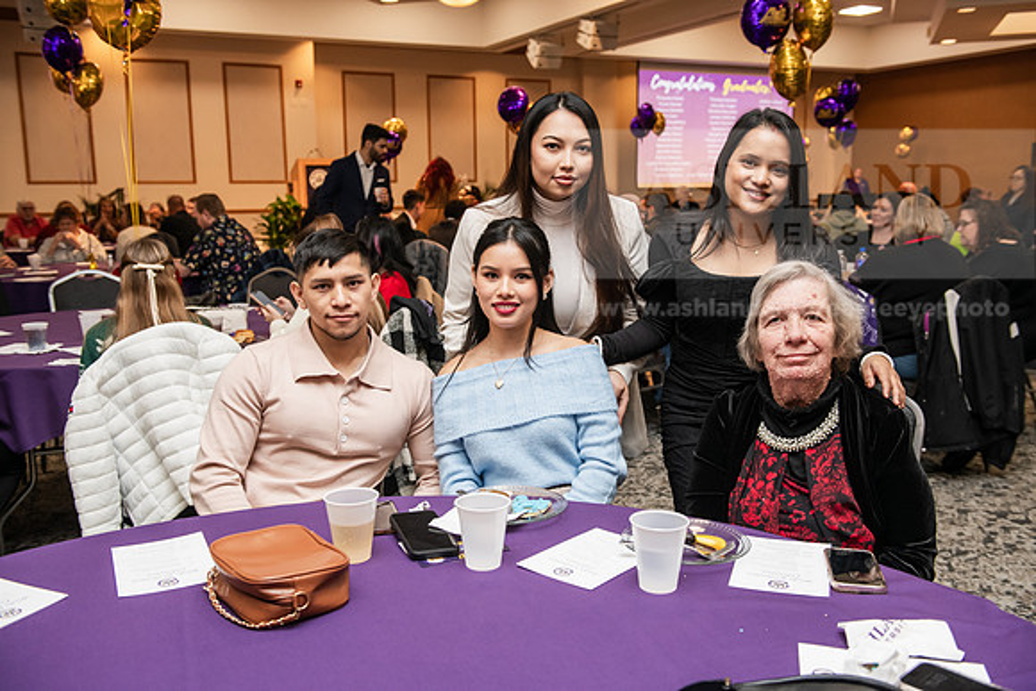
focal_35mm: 35
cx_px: 518
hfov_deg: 54.4
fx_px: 1007
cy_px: 346
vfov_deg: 37.9
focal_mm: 35
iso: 1600
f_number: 4
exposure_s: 1/160
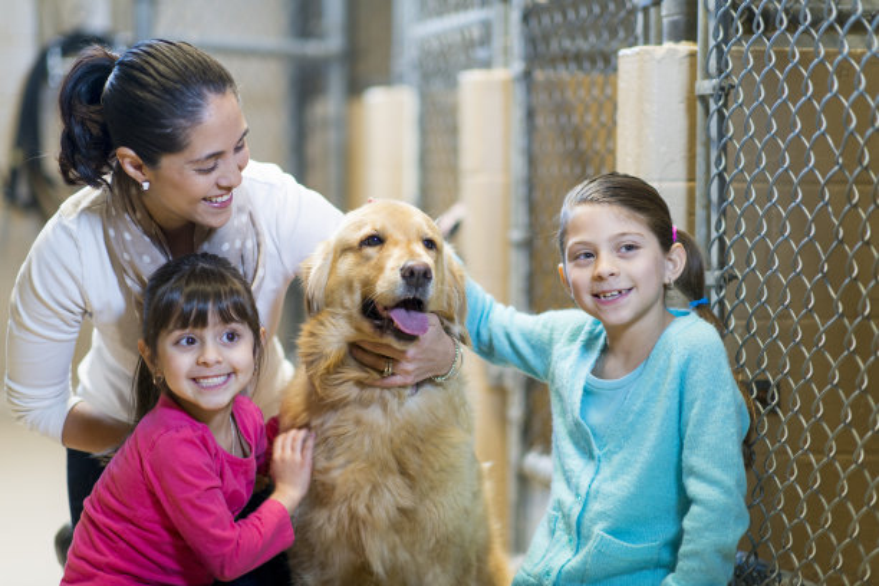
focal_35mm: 85
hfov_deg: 23.9
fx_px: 2075
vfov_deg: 16.1
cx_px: 440
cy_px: 293
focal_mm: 85
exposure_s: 1/160
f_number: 1.8
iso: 400
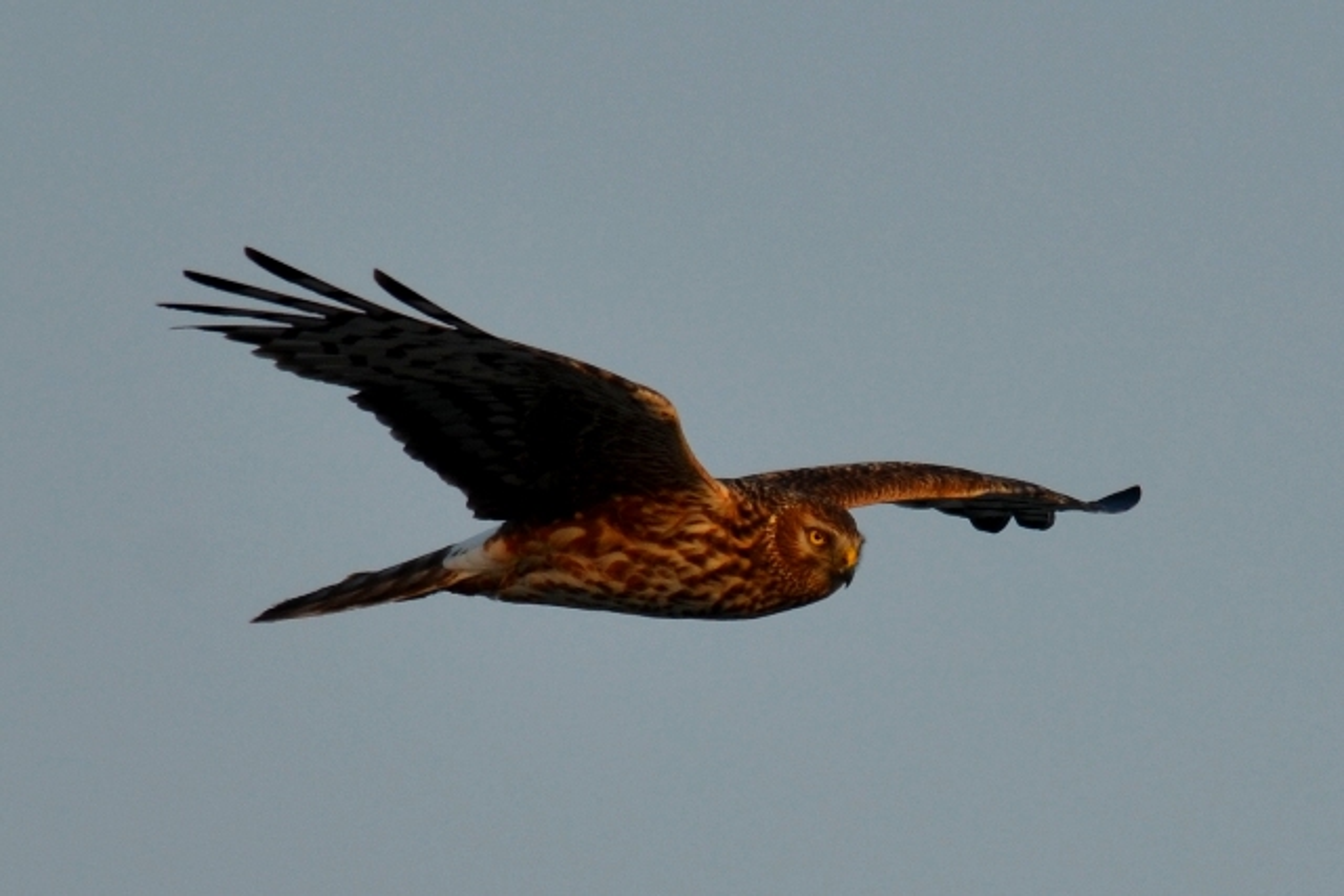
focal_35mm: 750
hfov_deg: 2.7
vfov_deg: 1.8
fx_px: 28005
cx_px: 672
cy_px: 448
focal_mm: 500
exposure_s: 1/640
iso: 200
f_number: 6.7
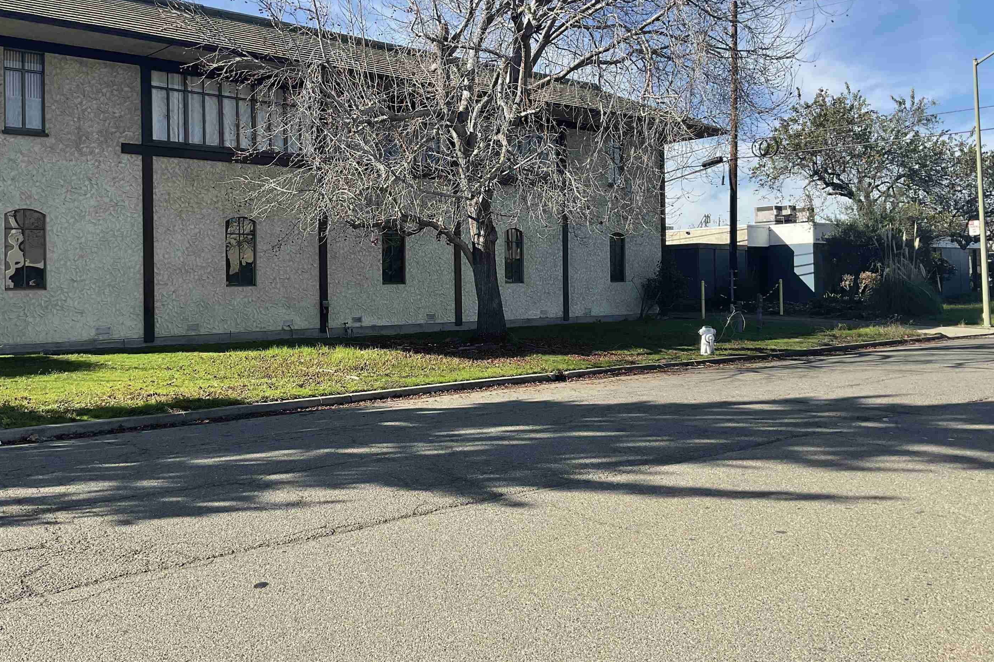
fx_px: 911
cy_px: 264
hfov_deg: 57.1
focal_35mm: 33
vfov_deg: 39.8
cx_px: 451
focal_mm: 3
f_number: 1.8
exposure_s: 1/1076
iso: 16
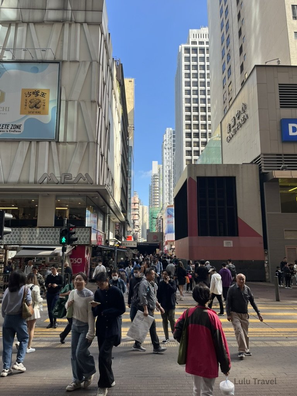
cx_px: 148
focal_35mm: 26
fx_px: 297
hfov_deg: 53.1
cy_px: 198
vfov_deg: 67.3
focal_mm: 5.1
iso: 50
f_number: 1.6
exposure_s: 1/975
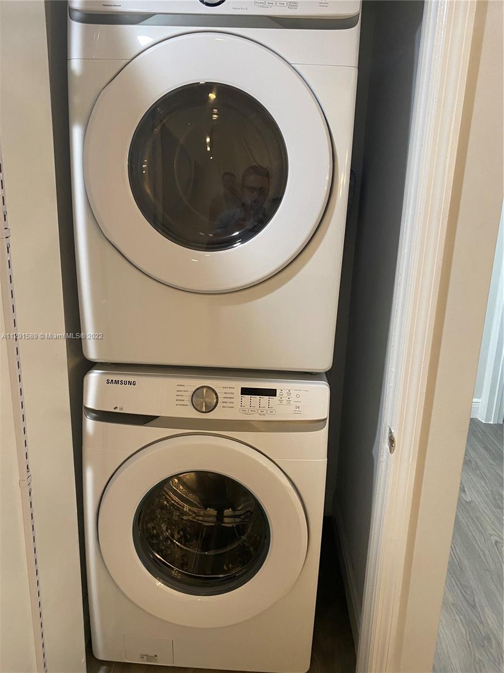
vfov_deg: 67.3
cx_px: 252
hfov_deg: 53.1
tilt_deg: -13.3
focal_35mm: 26
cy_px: 336
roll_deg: -2.1
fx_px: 505
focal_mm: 4.25
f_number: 1.8
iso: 250
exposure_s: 1/60
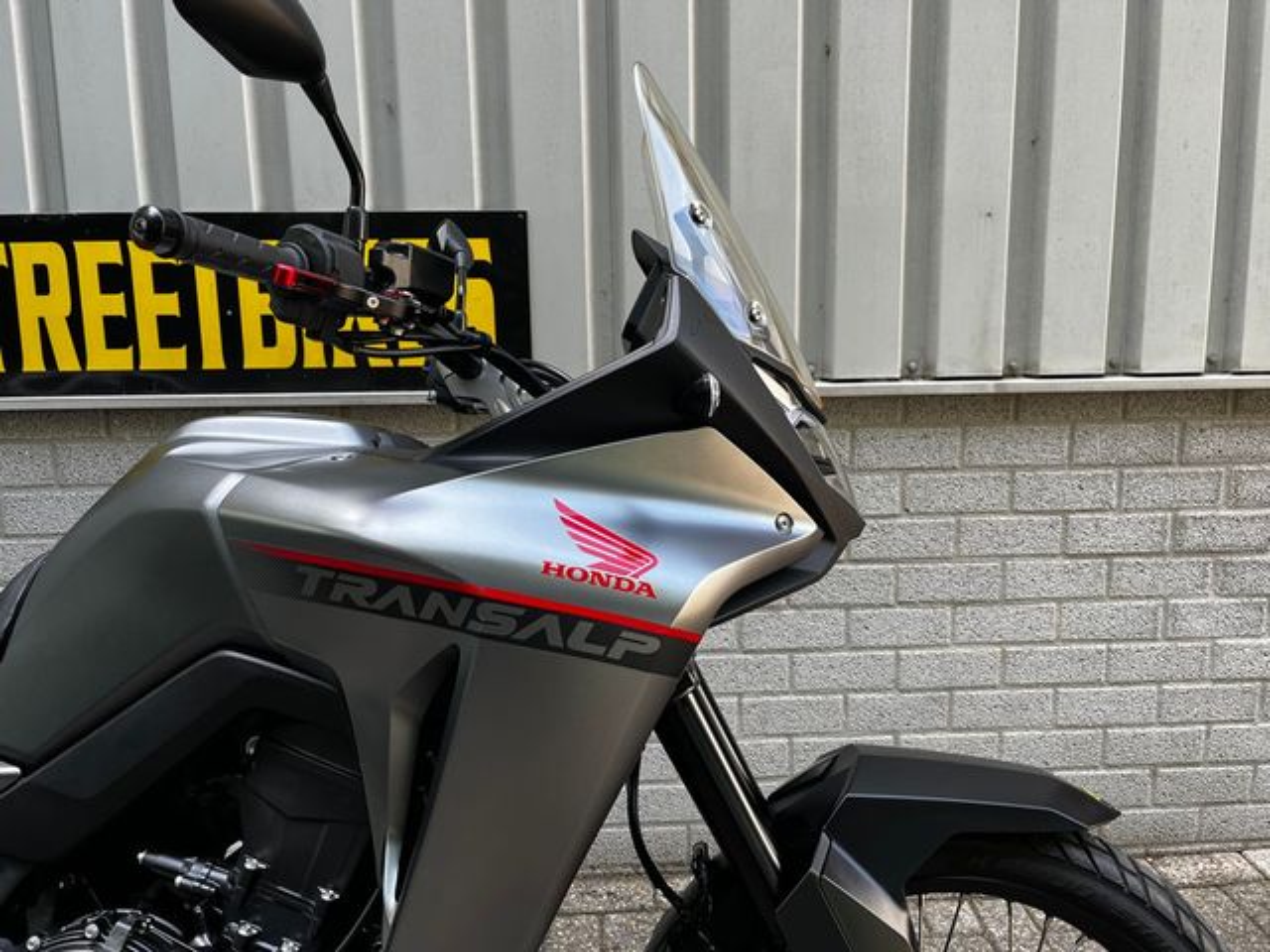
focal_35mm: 26
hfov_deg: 67.3
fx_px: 954
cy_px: 476
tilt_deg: -9.7
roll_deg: +0.8
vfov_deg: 53.1
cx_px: 635
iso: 32
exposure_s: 1/130
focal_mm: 5.1
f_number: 1.6
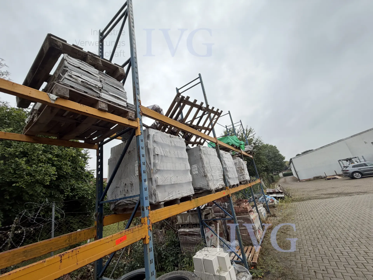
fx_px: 151
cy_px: 140
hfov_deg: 102.1
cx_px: 186
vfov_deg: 85.7
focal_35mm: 14
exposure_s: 1/203
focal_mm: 2.22
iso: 40
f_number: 2.2
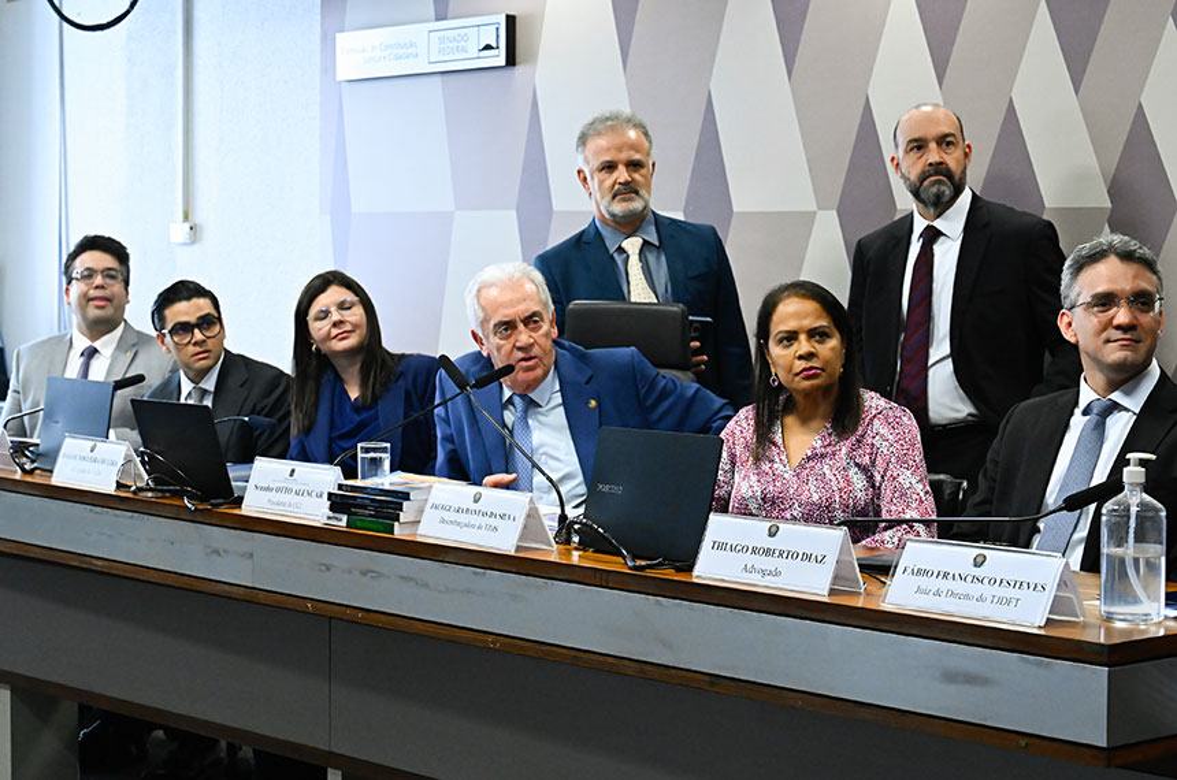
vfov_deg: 19.4
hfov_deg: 28.9
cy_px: 390
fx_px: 2284
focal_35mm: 70
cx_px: 588
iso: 6400
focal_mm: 70
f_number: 7.1
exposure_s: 1/160
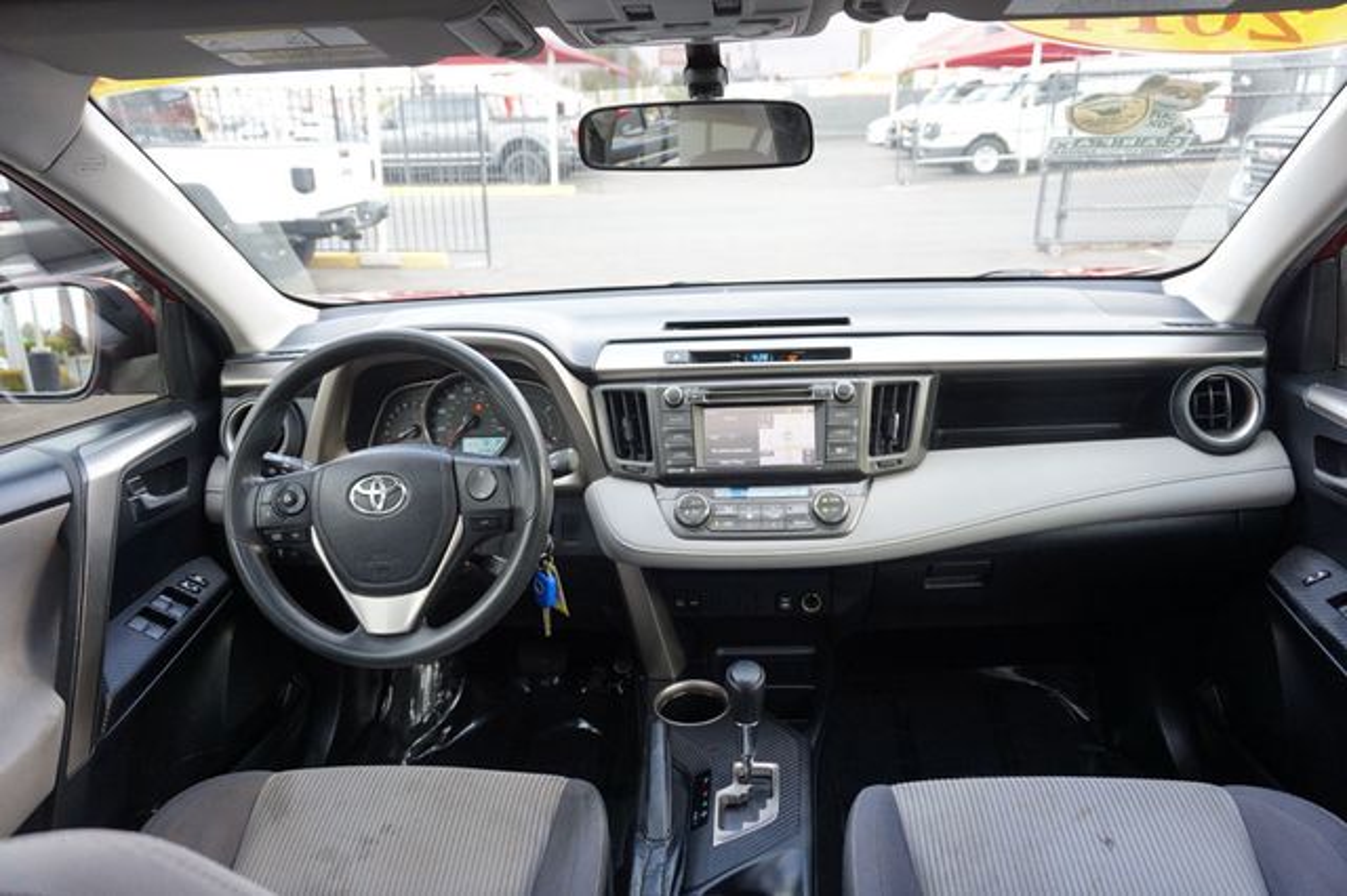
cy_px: 448
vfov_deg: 53.1
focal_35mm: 24
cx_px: 674
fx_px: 897
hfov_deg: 73.8
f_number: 4
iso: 400
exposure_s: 1/60
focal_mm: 16
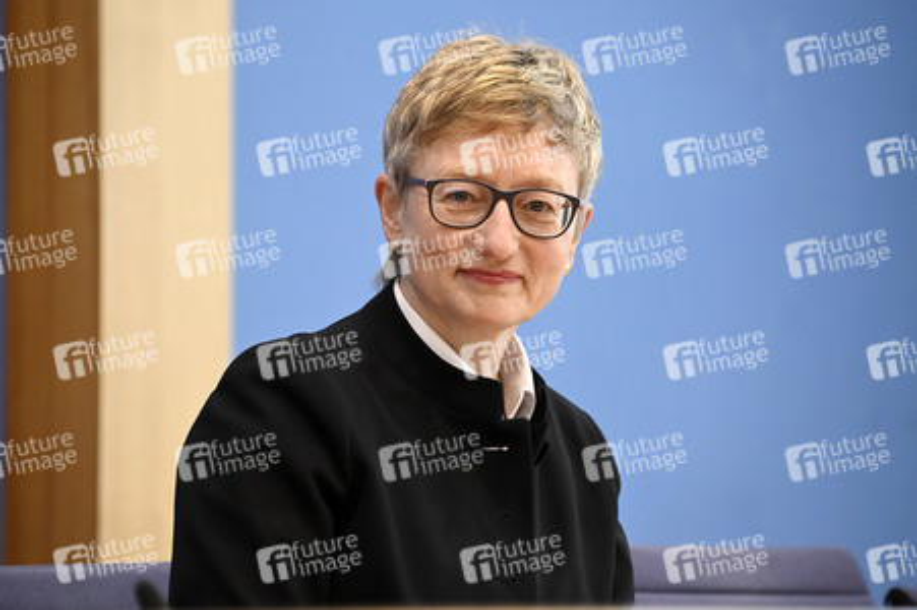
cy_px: 305
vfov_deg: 5.5
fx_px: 6363
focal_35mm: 250
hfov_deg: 8.2
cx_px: 458
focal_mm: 250
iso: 5000
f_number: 5.6
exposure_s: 1/640
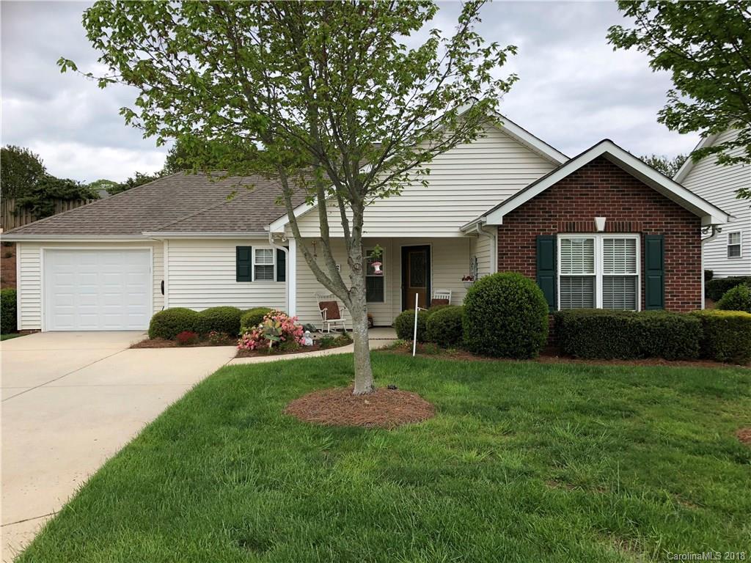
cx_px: 376
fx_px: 607
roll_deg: +1.0
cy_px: 282
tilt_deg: -0.5
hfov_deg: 63.4
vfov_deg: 49.7
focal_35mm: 28
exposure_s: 1/481
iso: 20
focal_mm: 3.99
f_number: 1.8
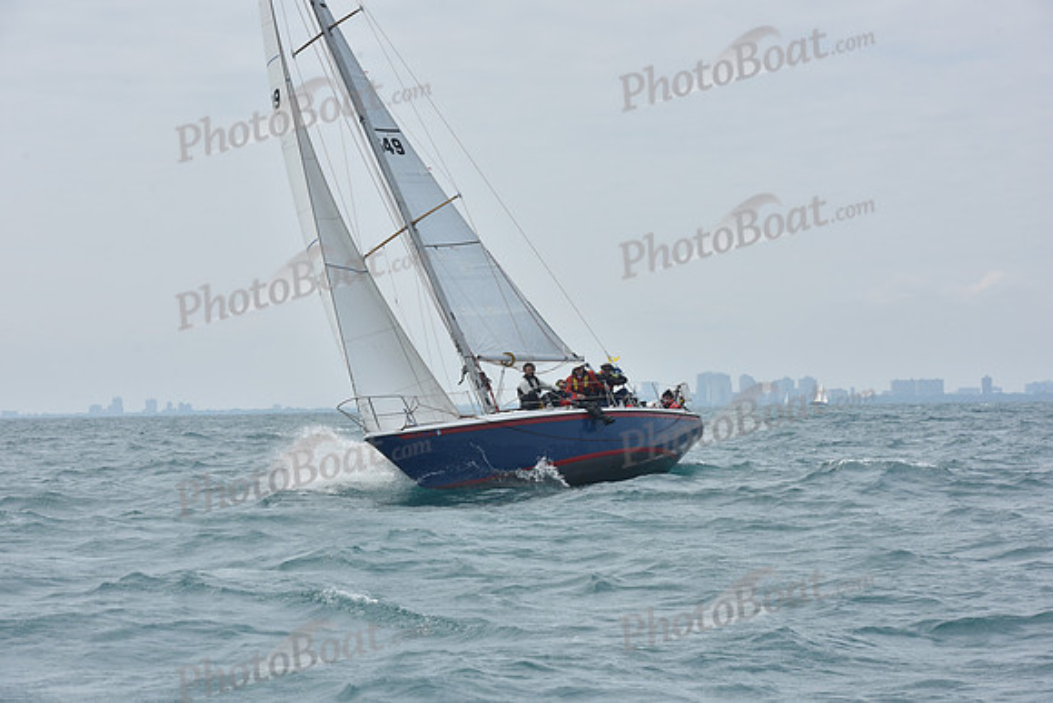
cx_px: 526
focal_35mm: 120
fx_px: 3511
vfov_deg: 11.4
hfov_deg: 17.1
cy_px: 352
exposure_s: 1/800
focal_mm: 120
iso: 250
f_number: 11
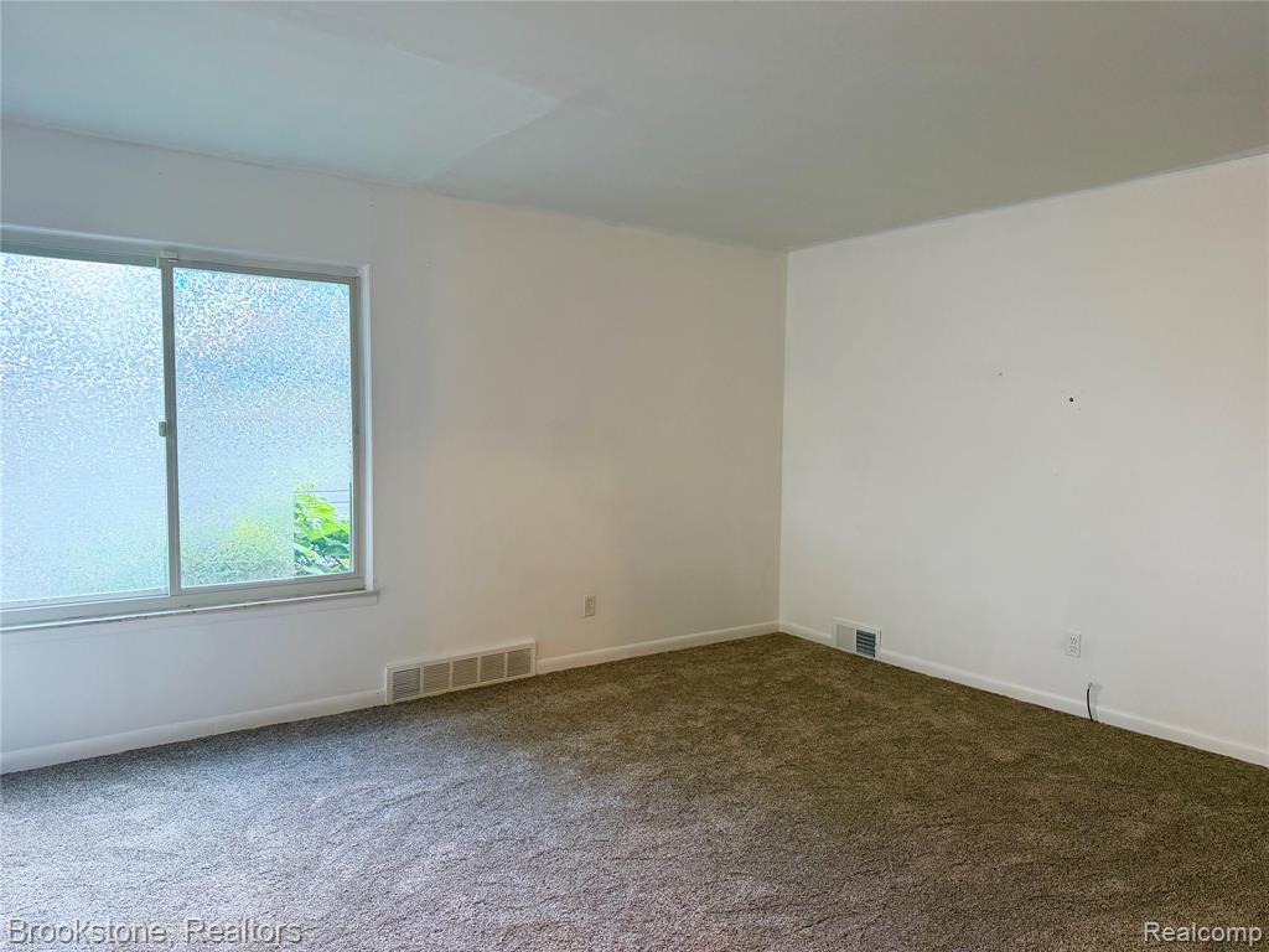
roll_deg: -0.9
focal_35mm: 24
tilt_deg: -3.7
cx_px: 634
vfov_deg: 56.8
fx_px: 880
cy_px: 476
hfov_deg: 71.6
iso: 250
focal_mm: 6.76
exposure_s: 1/120
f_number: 1.78
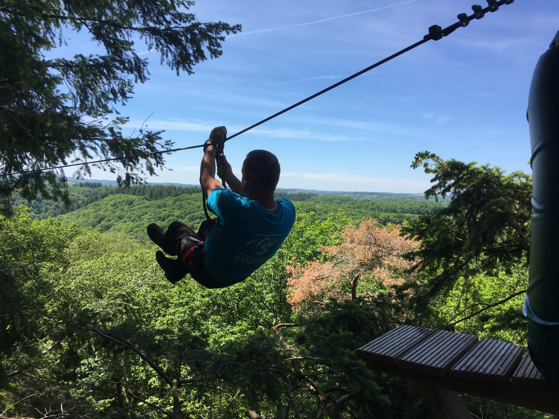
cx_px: 280
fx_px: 468
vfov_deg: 48.2
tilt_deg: -2.0
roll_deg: -0.6
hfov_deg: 61.7
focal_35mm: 29
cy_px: 210
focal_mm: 4.15
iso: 25
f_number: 2.2
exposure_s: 1/962
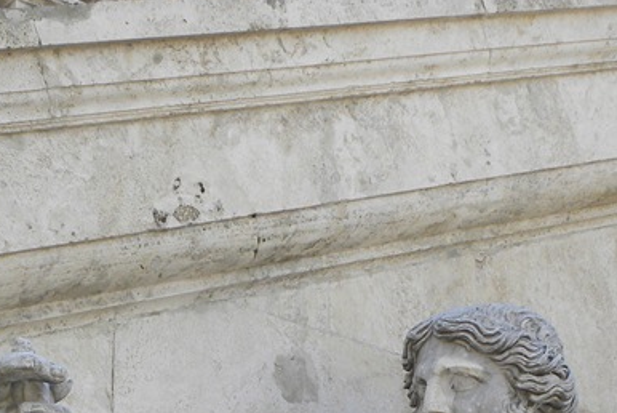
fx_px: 1938
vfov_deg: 11.8
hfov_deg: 18.1
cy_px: 555
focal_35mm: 113
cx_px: 235
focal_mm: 7.3
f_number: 4
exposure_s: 1/148
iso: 64
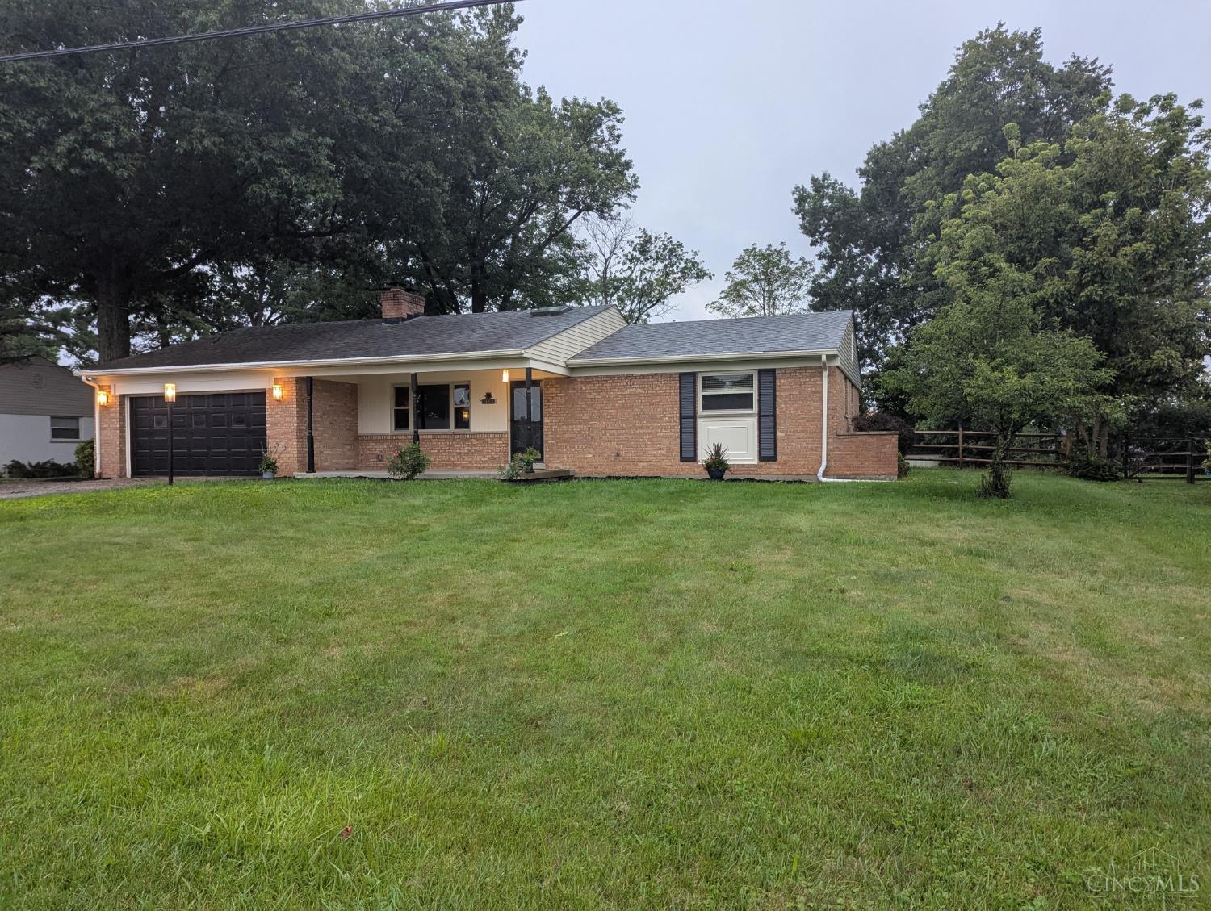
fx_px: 841
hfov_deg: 71.5
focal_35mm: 24
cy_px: 456
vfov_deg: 56.9
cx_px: 606
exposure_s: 1/71.5
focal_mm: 6.81
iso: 112
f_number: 1.85
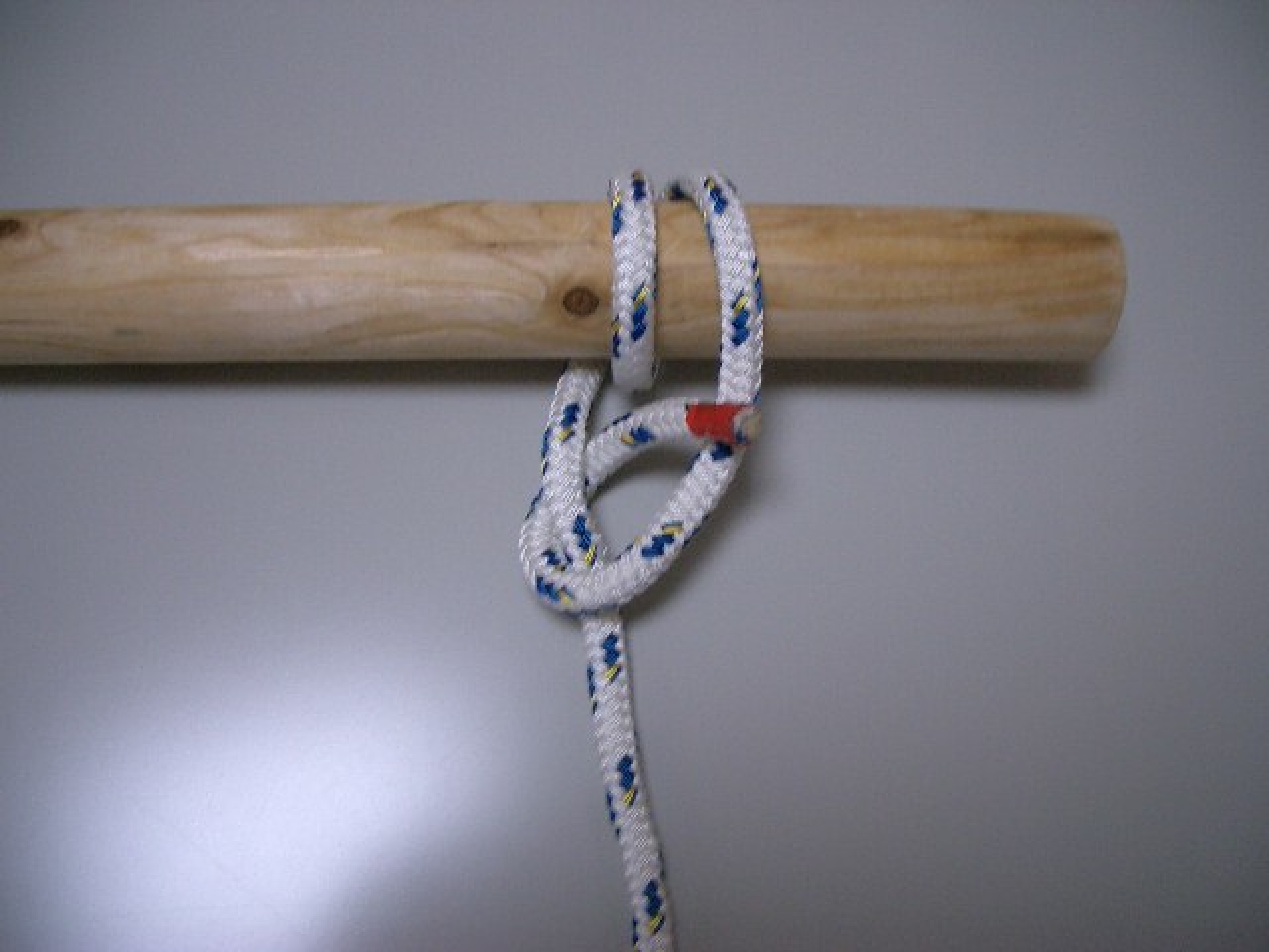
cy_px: 476
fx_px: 1283
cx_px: 634
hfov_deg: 52.6
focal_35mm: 35
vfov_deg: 40.7
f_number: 2.6
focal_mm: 5.8
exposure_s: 1/40
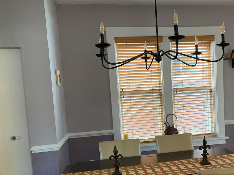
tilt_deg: -4.9
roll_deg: +3.1
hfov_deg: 50.5
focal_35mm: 36
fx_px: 243
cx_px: 155
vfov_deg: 39.2
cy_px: 115
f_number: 1.8
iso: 320
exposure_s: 1/60
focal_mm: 4.25
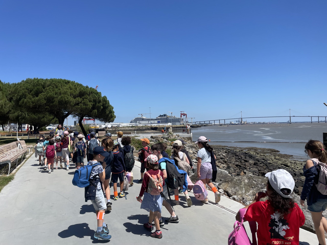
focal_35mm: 26
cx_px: 164
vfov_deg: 53.1
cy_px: 122
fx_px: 246
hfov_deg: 67.3
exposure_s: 1/4651
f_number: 1.6
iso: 32
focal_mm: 4.2
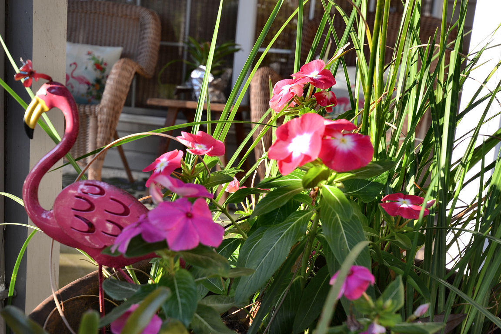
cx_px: 250
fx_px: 501
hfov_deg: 53.1
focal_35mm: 36
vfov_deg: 36.9
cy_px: 167
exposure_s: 1/60
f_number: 5.6
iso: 125
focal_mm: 24
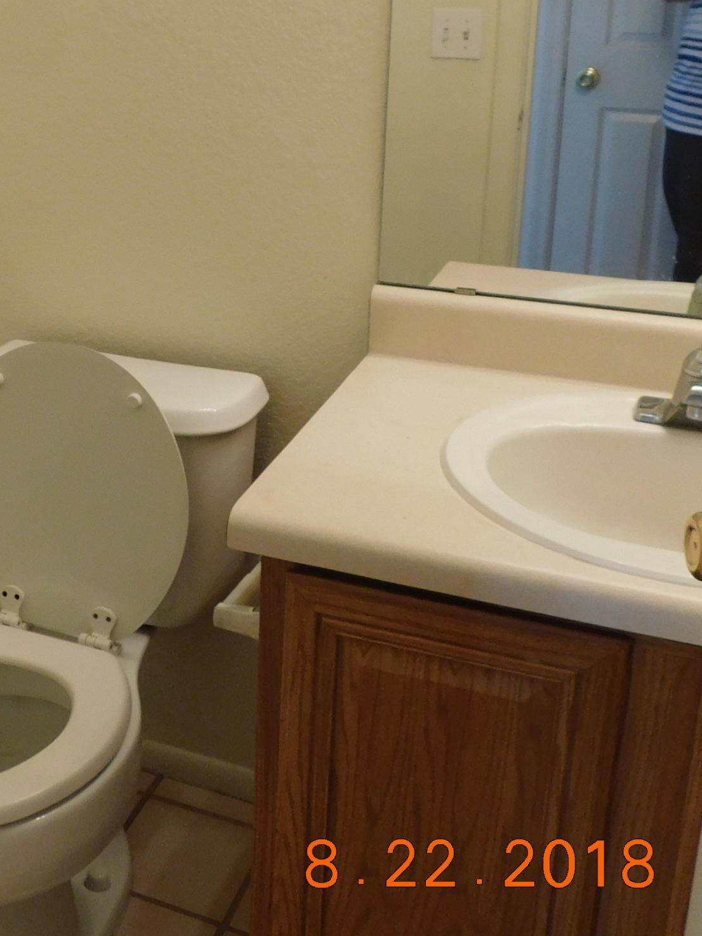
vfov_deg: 39.8
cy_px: 297
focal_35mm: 47
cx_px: 98
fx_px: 1271
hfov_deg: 29.8
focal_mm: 4
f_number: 3
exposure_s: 1/30
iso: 180
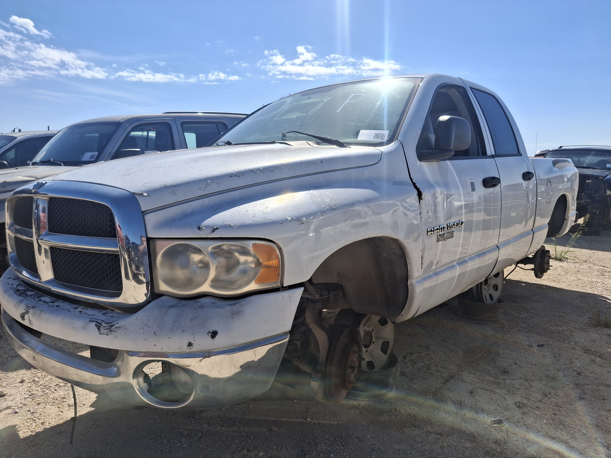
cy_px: 229
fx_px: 441
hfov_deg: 69.4
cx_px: 306
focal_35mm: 25
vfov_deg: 54.9
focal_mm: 4.69
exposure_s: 1/3436
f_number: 1.8
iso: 32
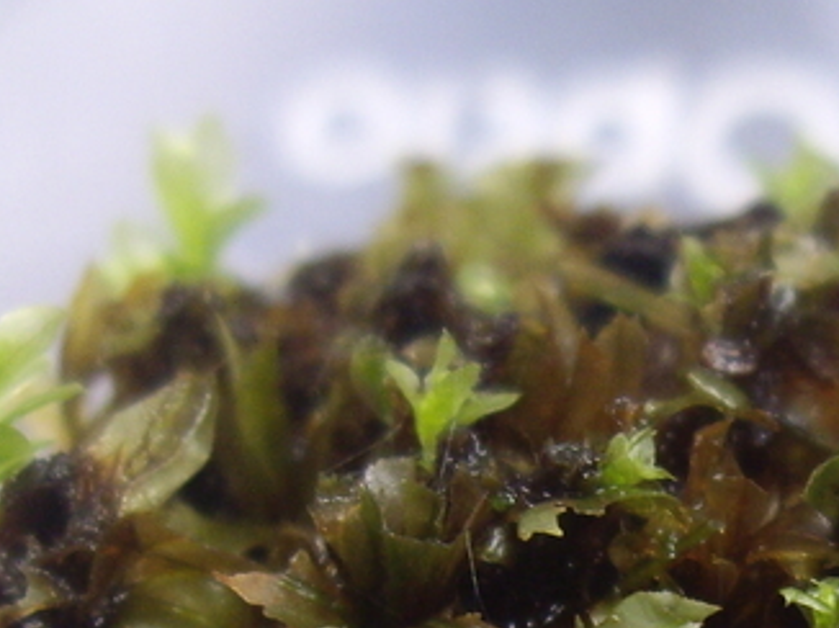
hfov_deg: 13.8
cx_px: 916
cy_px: 775
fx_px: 3391
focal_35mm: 140
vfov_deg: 10.4
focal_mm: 7.9
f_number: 2.8
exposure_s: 1/60
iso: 200
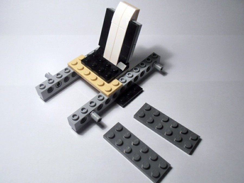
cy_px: 92
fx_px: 261
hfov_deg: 50.1
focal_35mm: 37
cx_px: 122
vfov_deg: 38.7
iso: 80
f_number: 3.9
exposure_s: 1/50
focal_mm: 6.61
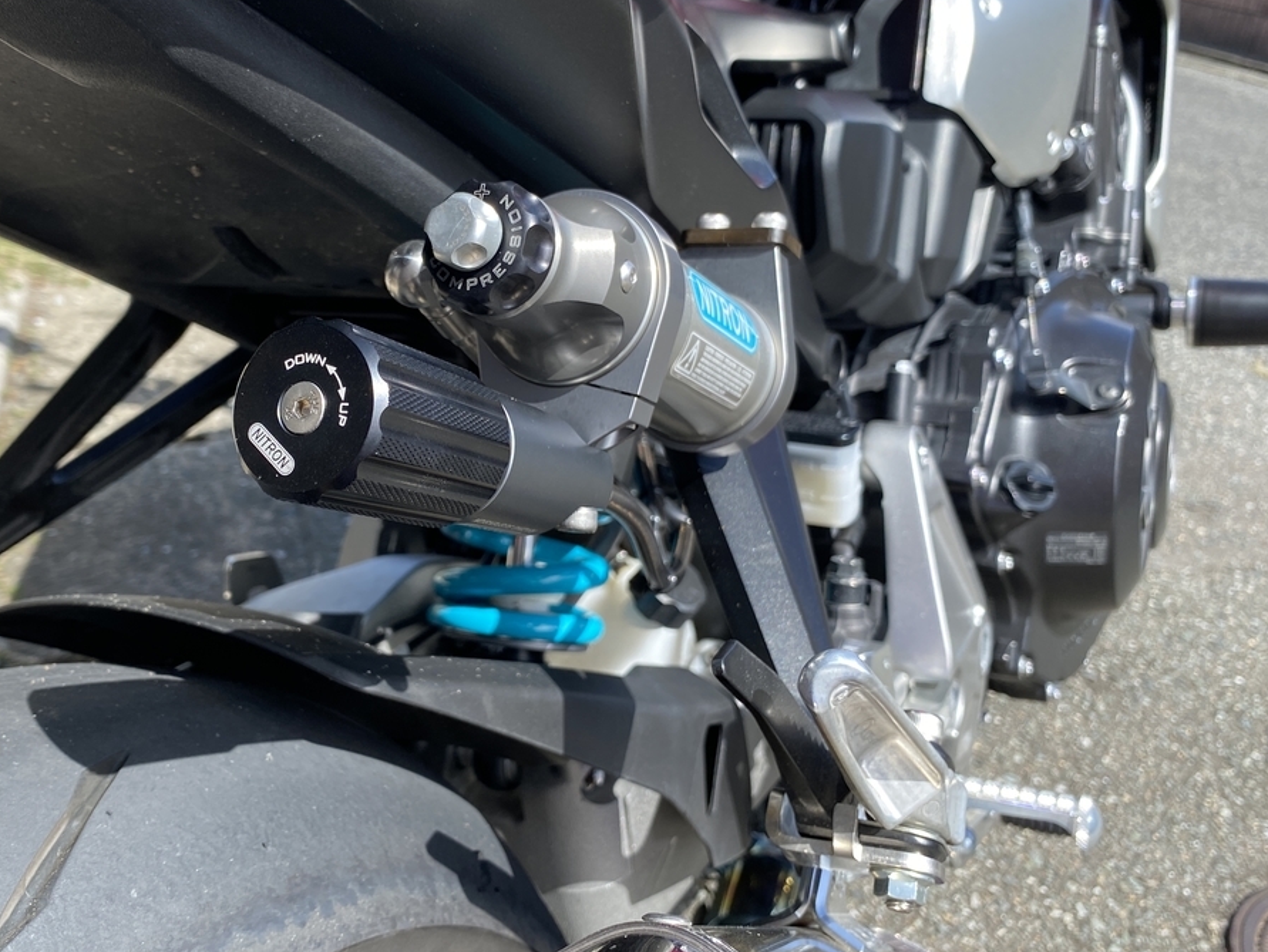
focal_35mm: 35
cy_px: 443
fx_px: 1283
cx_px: 448
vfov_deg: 40.7
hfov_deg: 51.8
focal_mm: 4.25
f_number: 1.8
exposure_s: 1/719
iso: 32
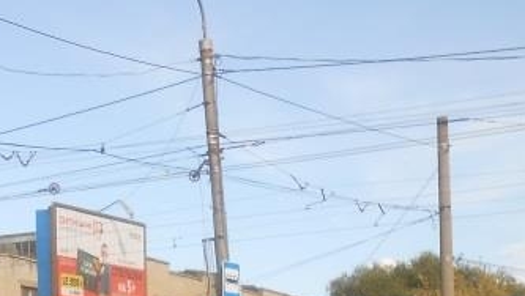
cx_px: 0
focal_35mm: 87
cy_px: 542
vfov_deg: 12.6
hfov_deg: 23.4
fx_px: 1212
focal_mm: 4.6
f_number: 3.5
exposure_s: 1/640
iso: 80
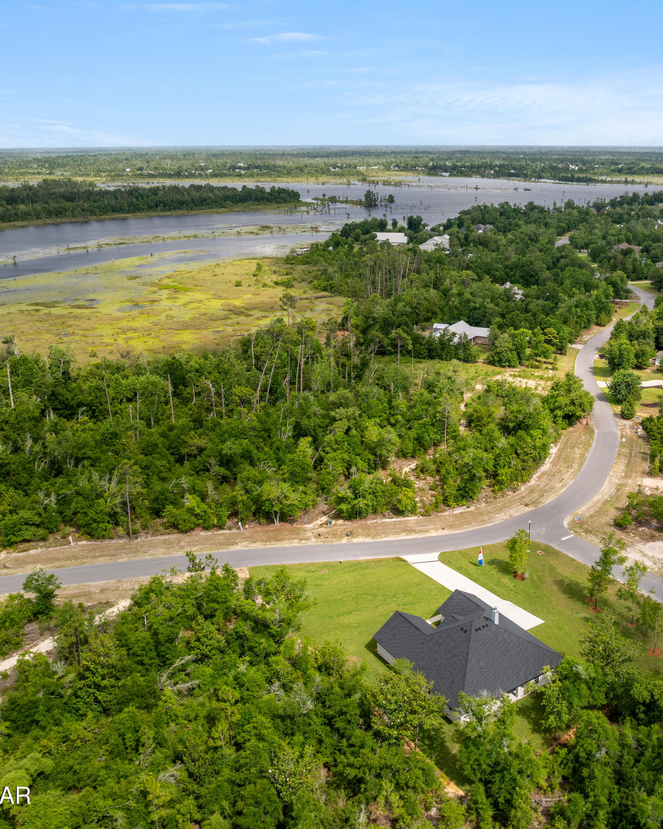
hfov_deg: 44.9
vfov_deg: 55.7
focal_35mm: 32
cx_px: 456
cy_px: 410
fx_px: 785
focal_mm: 12.29
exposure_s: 1/120
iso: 110
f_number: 2.8
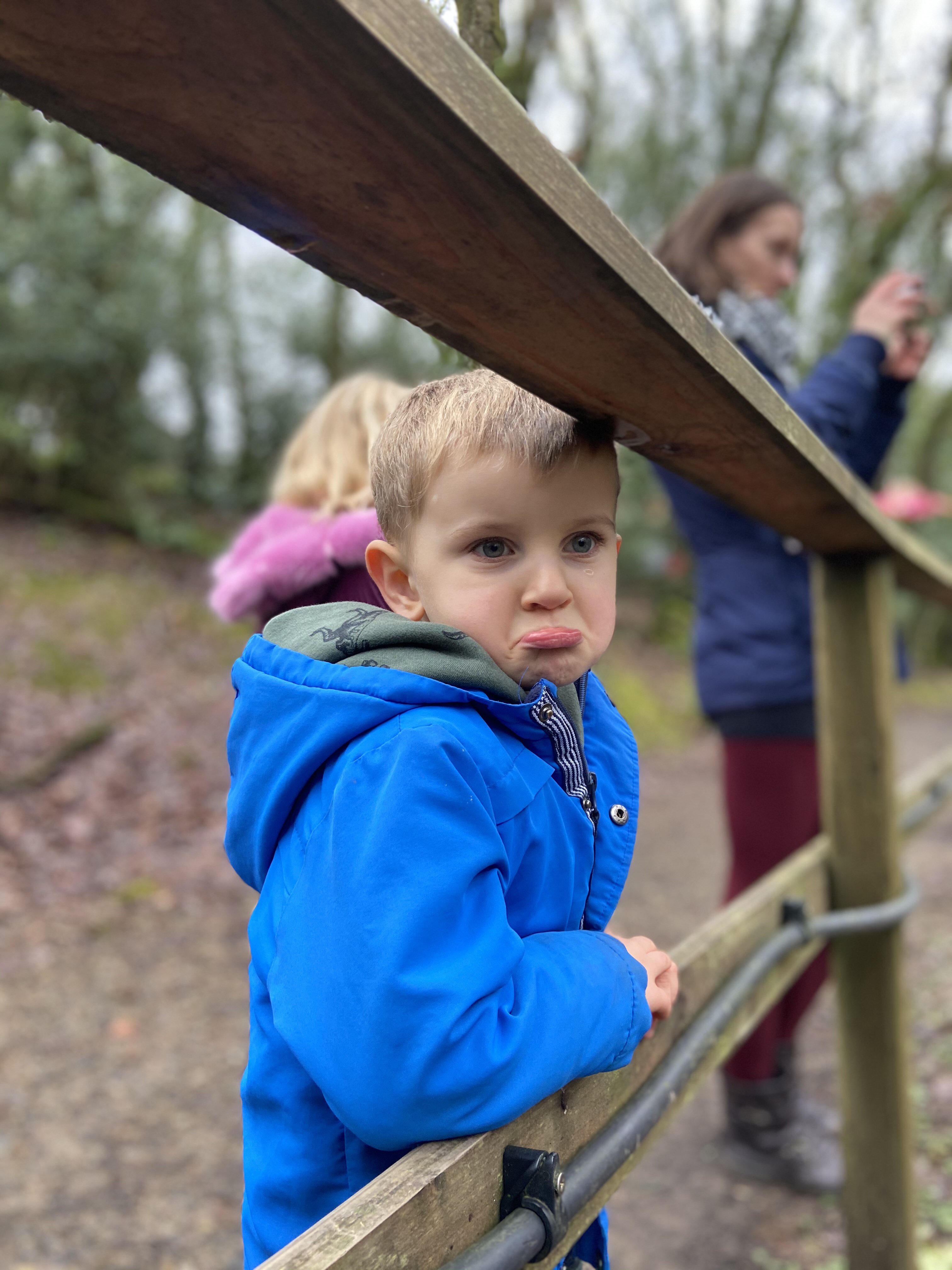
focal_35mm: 26
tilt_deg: +2.6
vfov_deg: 67.3
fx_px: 953
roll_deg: +2.7
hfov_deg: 53.1
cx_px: 476
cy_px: 635
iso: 125
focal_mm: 4.25
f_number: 1.8
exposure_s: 1/121
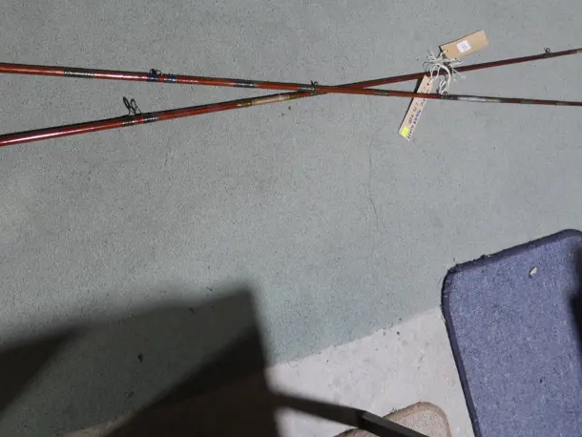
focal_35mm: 47
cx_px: 163
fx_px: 791
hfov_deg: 39.6
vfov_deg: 30.6
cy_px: 130
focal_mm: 14
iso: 400
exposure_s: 1/60
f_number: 3.5
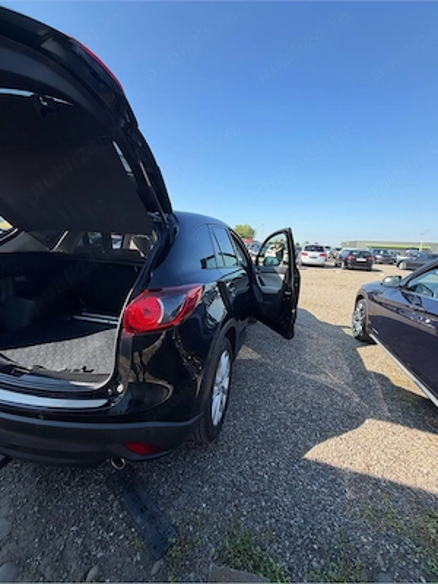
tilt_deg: -11.9
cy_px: 292
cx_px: 219
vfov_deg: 102.1
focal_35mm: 14
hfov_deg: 85.7
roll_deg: -2.6
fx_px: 236
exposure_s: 1/607
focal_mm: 2.22
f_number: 2.2
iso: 40
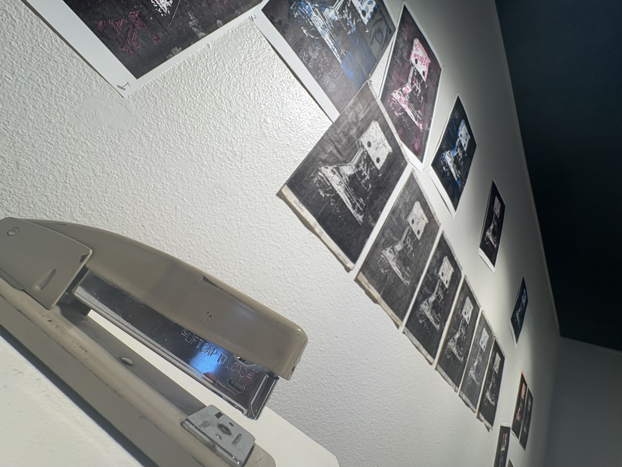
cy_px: 234
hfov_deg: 102.1
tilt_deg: +24.5
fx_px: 252
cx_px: 311
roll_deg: -34.1
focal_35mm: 14
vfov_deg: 85.7
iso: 50
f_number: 2.2
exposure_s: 1/120
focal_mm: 2.22
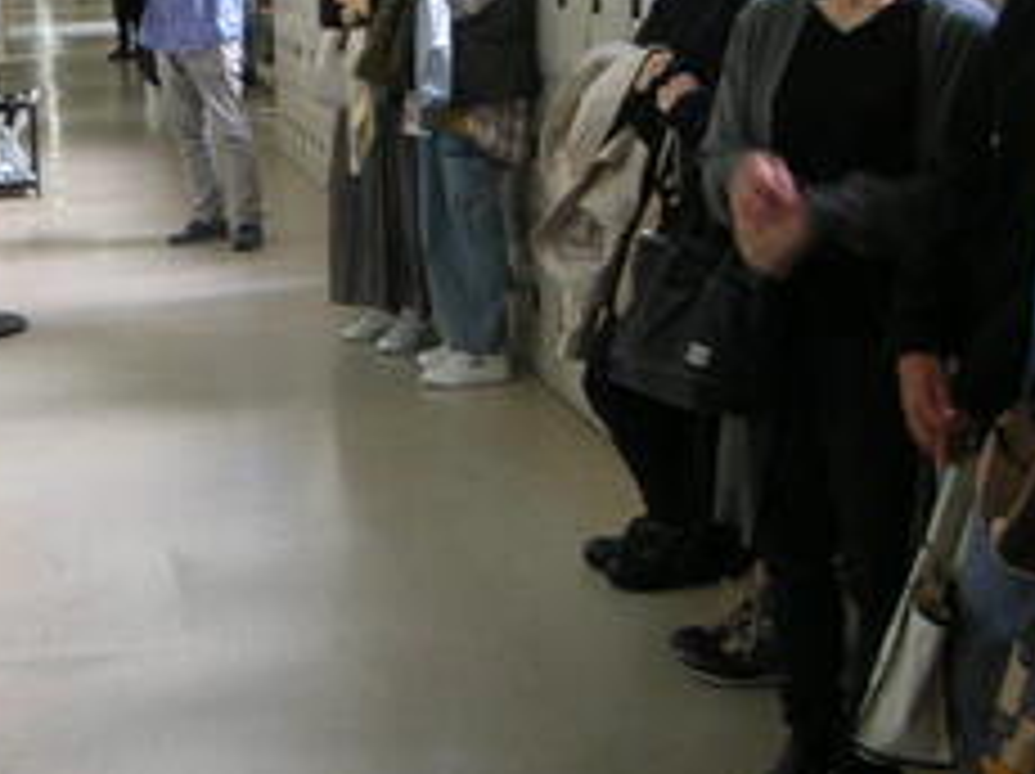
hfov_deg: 31.4
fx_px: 1822
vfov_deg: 23.9
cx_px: 324
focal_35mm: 61
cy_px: 256
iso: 50
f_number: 2.8
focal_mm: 5.8
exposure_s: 1/9.2
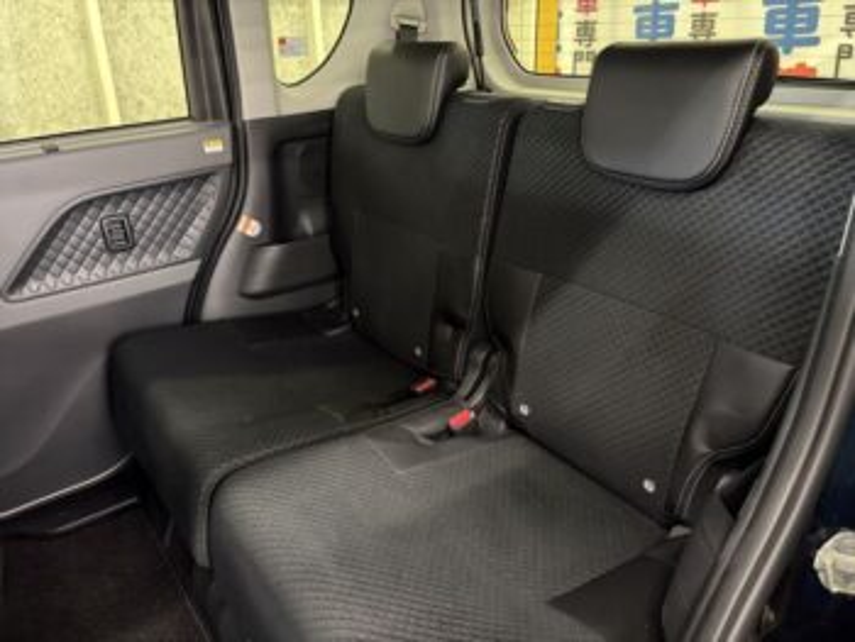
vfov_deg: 53.1
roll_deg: +2.1
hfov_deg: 67.3
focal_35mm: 26
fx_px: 643
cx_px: 428
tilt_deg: -22.6
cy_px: 321
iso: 640
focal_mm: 5.96
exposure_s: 1/25
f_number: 1.6
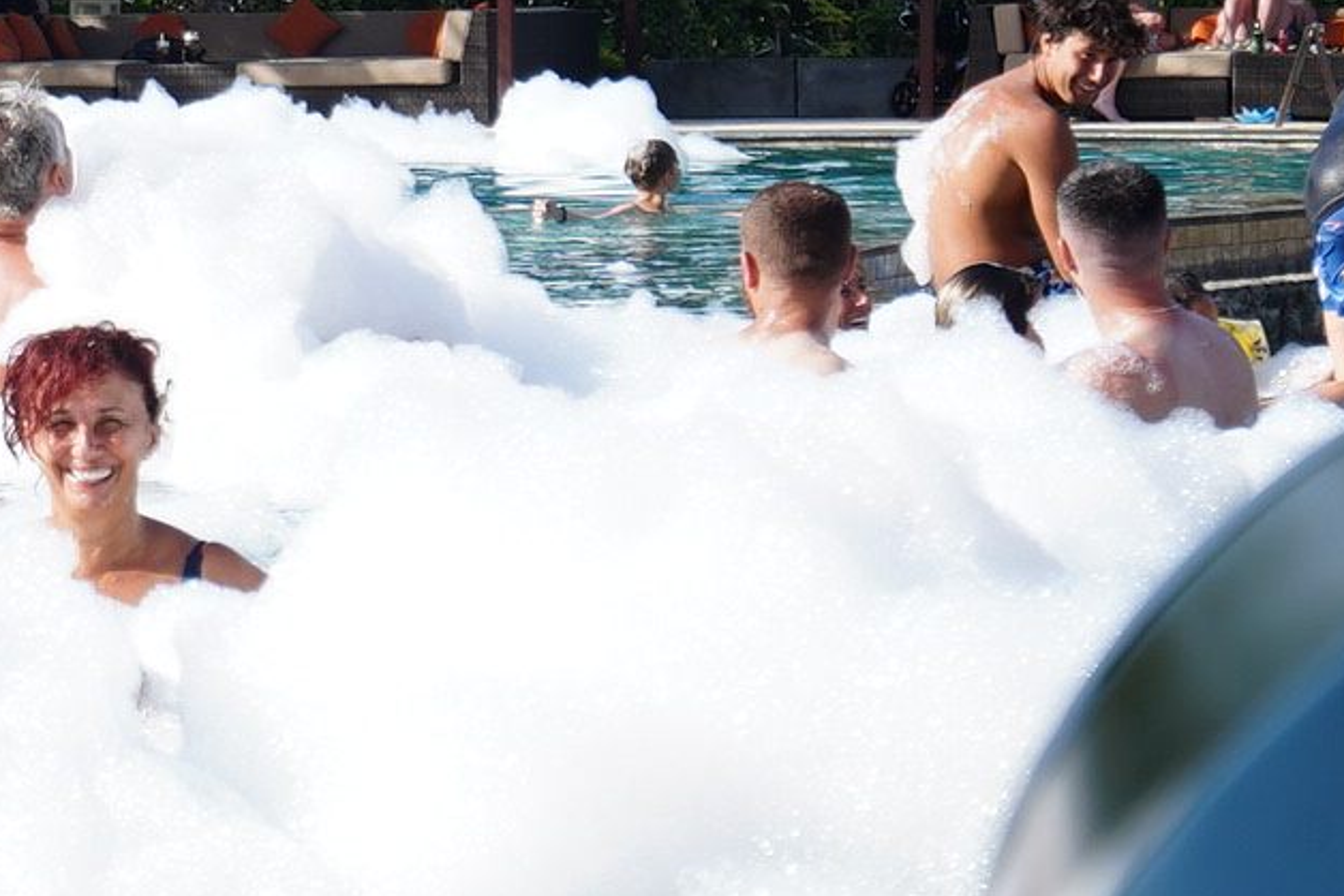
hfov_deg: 12.2
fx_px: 6086
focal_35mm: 163
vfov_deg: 8.4
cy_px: 186
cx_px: -511
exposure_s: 1/500
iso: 100
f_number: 4
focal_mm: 35
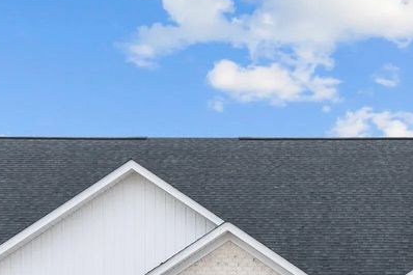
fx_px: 1032
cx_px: 356
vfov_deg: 14.8
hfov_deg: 22.2
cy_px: 305
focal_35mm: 90
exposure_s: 1/200
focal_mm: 35
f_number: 7.1
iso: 400
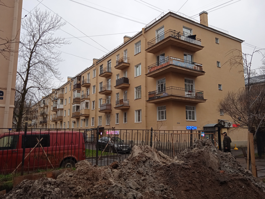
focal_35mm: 28
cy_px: 100
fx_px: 214
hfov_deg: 63.4
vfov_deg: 49.7
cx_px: 132
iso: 195
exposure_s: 1/50
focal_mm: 3.43
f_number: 2.2
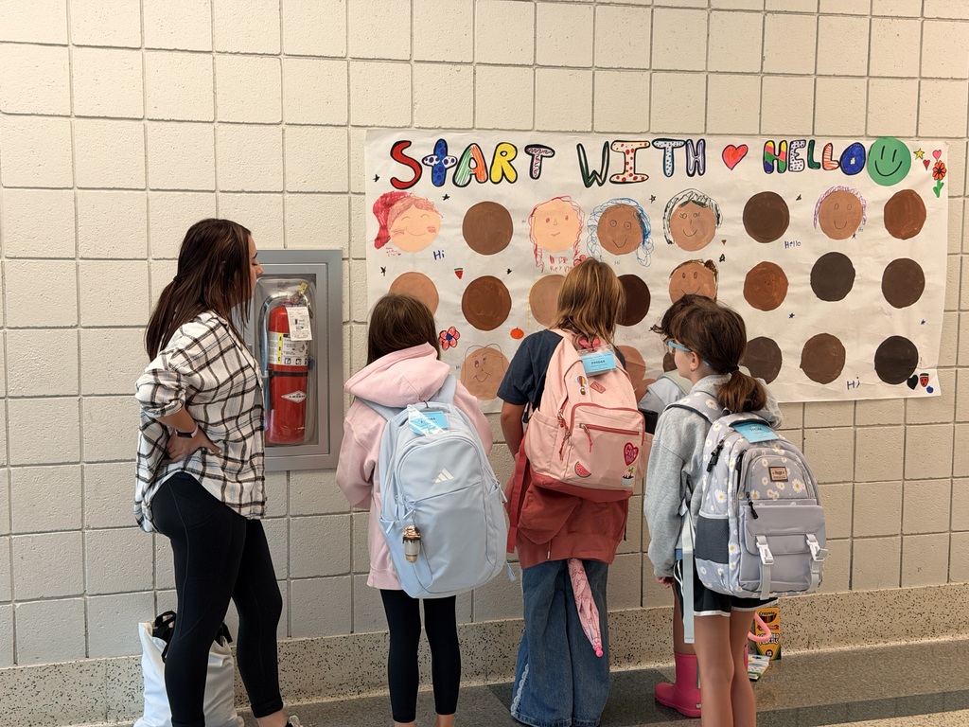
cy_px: 364
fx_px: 1344
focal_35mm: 48
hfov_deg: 39.7
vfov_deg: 30.3
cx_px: 484
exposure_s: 1/60
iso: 160
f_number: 1.78
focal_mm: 6.76
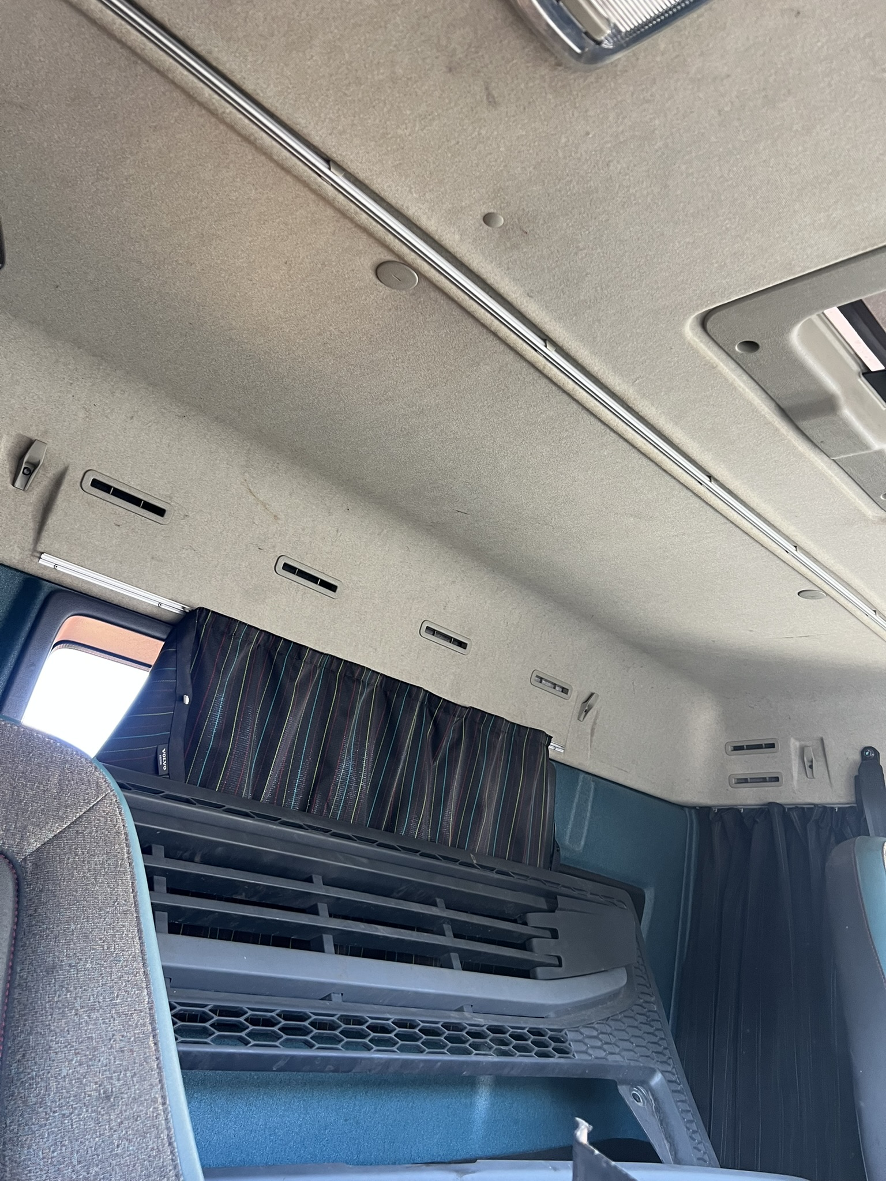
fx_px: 887
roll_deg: -6.3
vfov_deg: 67.3
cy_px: 590
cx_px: 443
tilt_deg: +22.4
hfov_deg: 53.1
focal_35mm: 26
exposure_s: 1/97
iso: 125
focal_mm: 5.7
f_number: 1.5
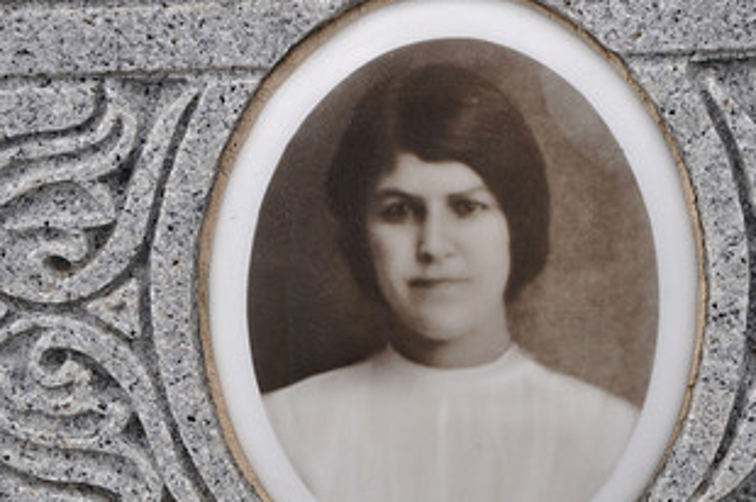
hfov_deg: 14.1
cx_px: 454
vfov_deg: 9.4
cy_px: 281
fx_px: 3063
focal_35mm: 146
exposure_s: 1/125
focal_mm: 52
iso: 200
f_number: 11
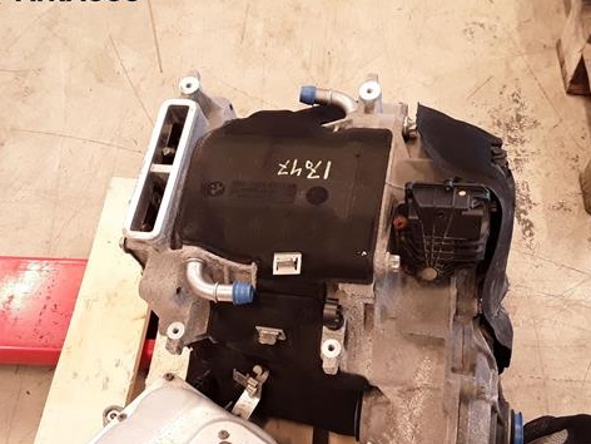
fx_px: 649
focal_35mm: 38
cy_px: 278
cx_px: 303
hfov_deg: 49.0
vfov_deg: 37.5
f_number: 1.9
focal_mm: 2.91
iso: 100
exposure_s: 1/50
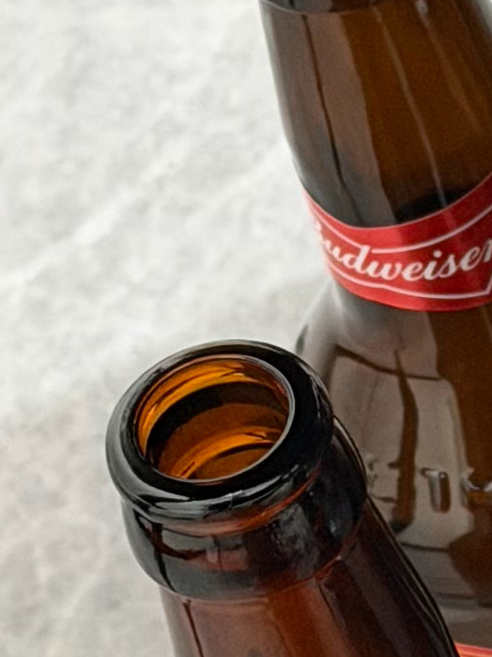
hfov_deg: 5.3
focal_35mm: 277
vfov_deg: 7.1
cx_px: 981
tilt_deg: -53.1
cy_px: 667
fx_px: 5251
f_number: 1.78
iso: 500
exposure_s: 1/33
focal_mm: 6.76
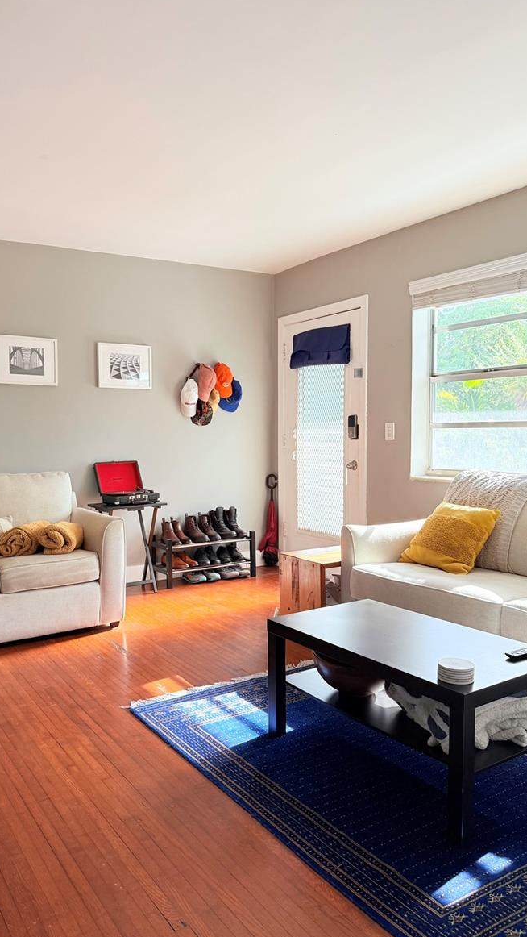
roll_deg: +0.5
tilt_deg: -1.9
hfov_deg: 42.6
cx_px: 199
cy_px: 465
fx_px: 670
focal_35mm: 27
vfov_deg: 69.9
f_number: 1.78
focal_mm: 6.76
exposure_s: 1/230
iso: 160
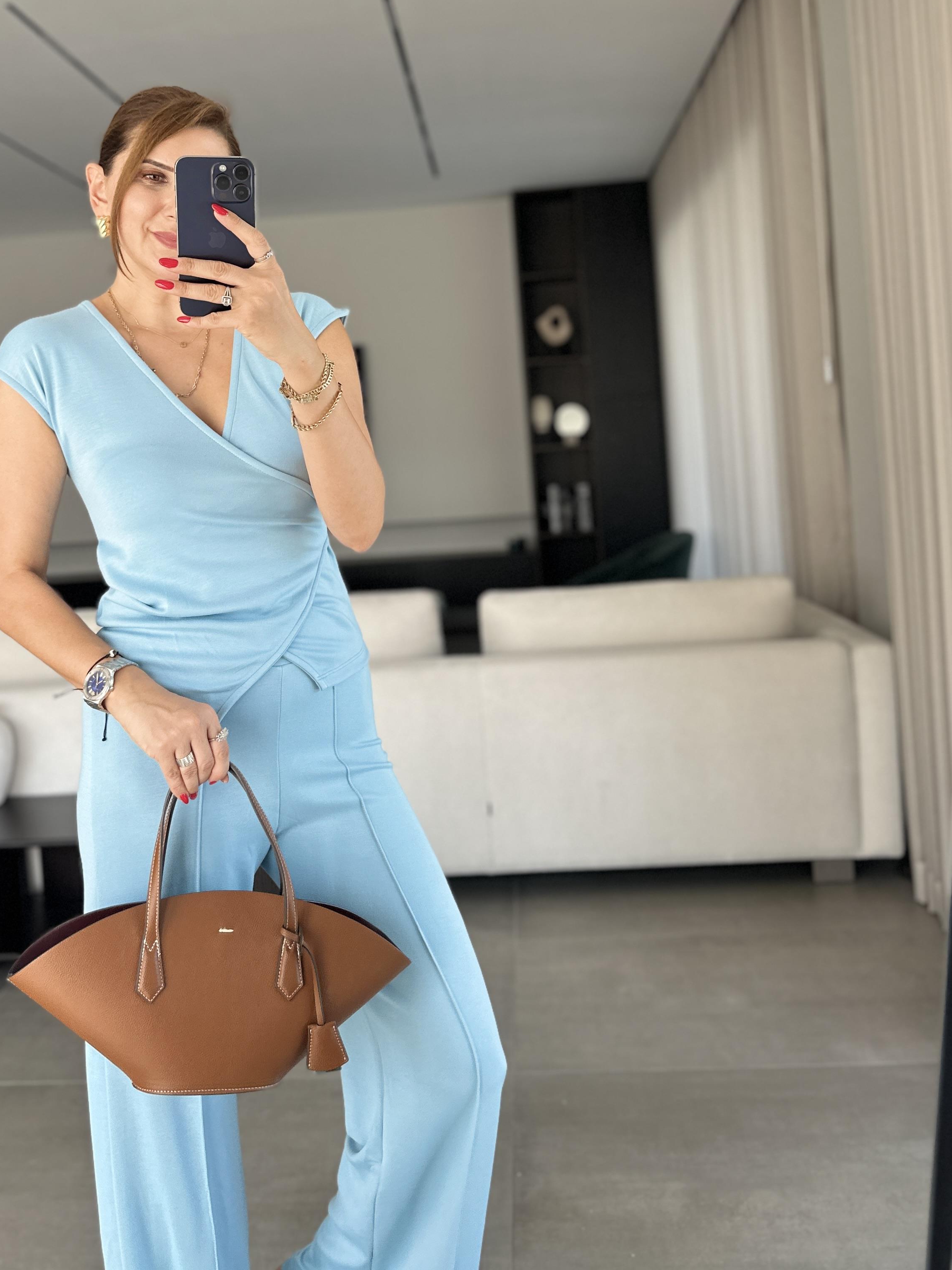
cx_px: 432
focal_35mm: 32
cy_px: 444
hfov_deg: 44.1
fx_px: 1173
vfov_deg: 55.8
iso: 125
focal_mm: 6.86
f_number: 1.78
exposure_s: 1/121
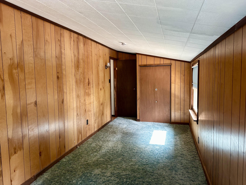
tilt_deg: -4.9
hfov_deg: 71.6
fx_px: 171
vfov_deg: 56.8
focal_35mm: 24
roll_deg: +0.8
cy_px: 92
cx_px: 123
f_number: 1.78
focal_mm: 6.86
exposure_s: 1/117
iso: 250
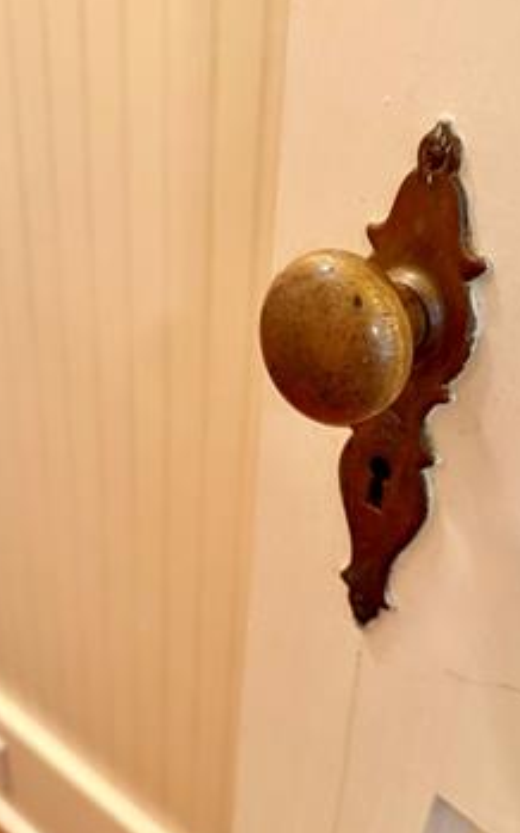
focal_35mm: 35
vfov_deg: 55.3
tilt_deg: -29.8
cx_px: 277
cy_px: 439
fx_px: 794
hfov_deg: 36.3
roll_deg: -4.0
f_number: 1.78
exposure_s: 1/60
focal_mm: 6.76
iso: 640
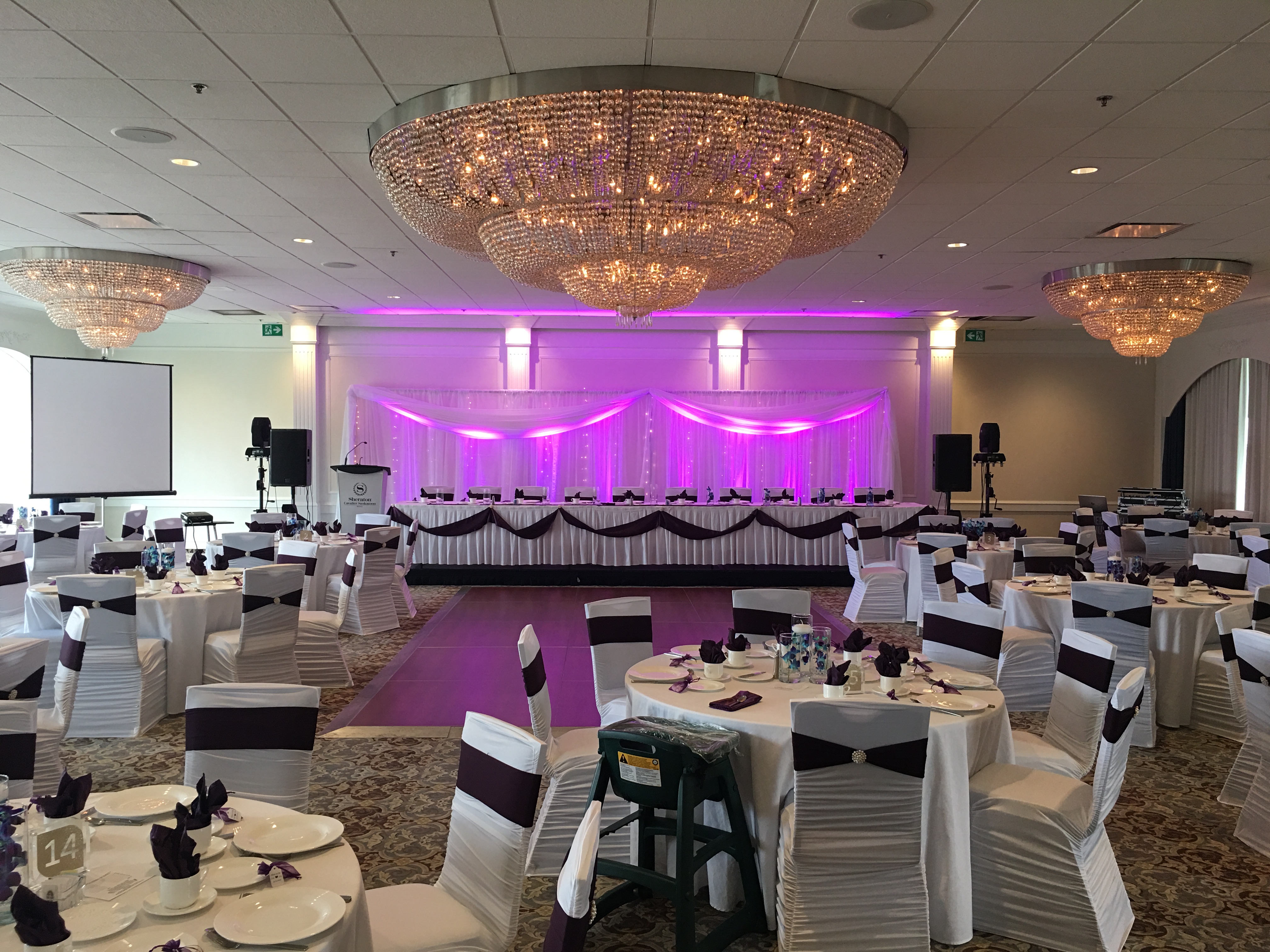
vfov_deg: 48.2
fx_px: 1064
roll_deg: -1.4
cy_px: 476
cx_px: 635
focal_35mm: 29
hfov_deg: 61.7
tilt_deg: -1.6
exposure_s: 1/30
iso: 40
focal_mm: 4.15
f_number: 2.2
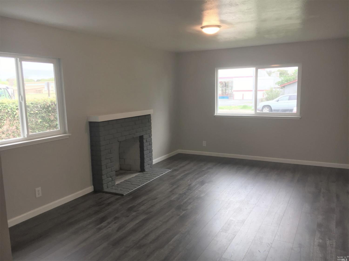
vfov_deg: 48.2
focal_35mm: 29
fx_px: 292
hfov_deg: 61.7
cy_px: 130
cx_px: 174
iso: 32
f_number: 2.2
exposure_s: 1/40
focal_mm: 4.15
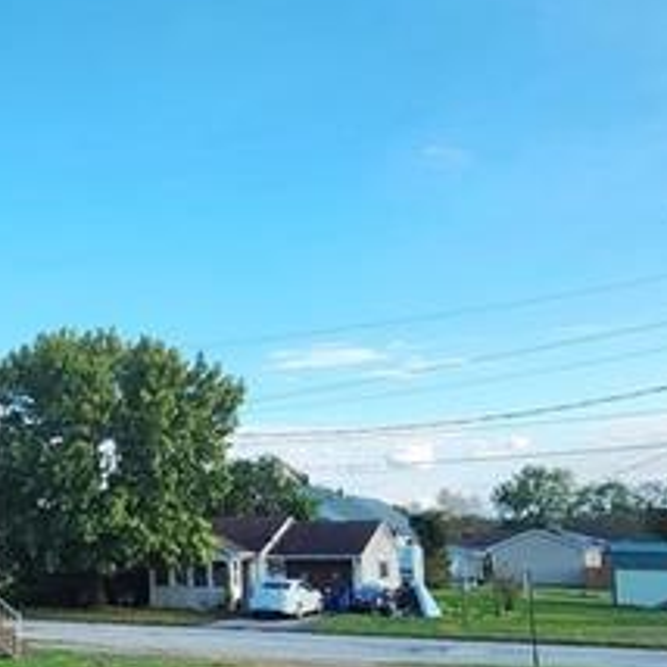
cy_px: 386
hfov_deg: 35.7
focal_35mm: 43
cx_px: 12
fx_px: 937
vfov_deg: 39.1
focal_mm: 2.2
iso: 50
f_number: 2.2
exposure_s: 1/909
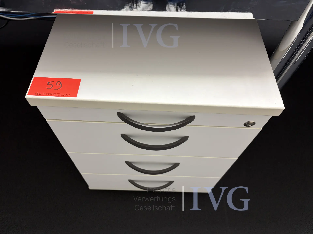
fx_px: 235
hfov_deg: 67.3
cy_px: 117
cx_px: 156
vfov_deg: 53.1
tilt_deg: -56.4
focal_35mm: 26
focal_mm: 5.96
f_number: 1.6
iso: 100
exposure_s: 1/100
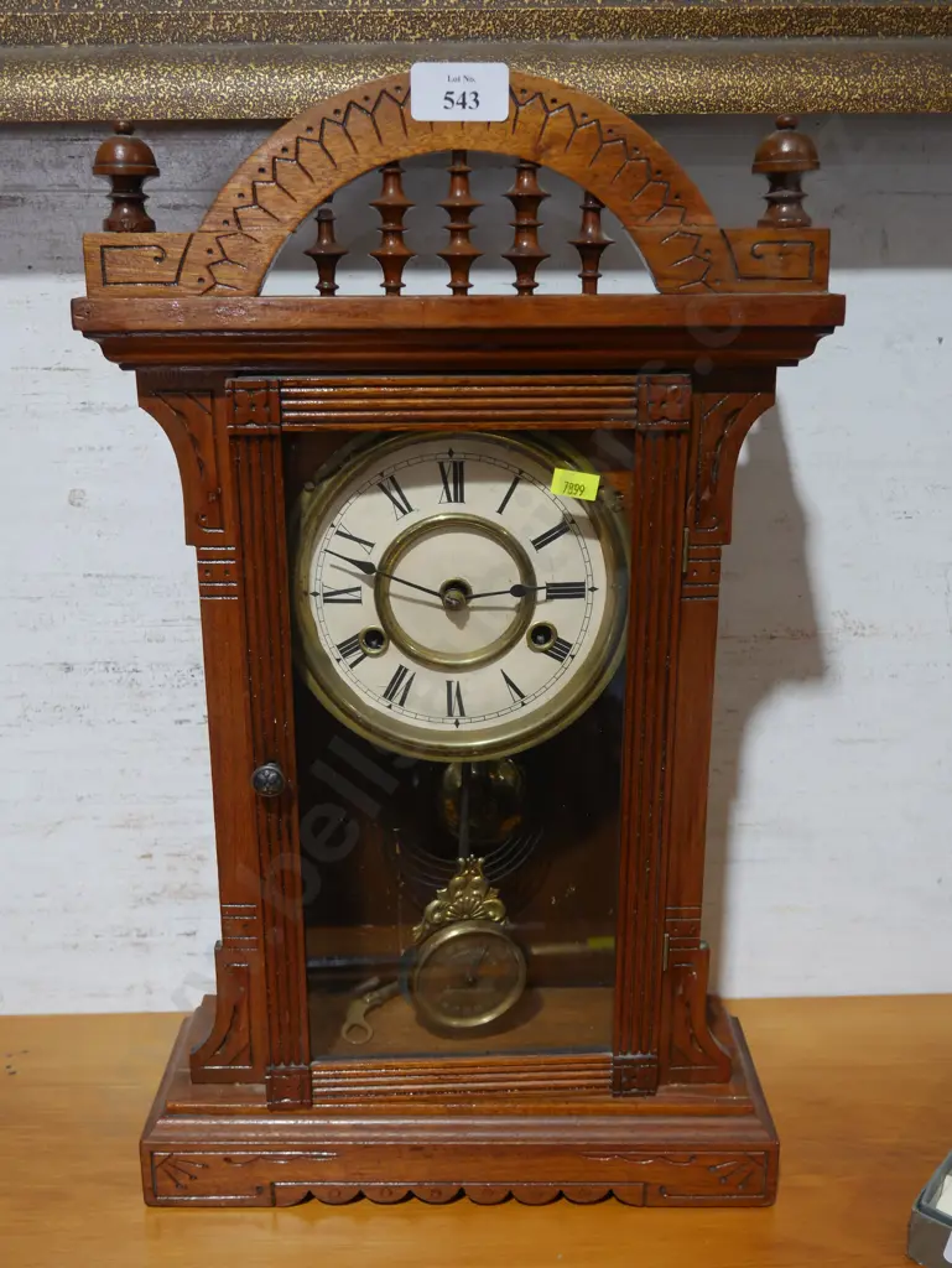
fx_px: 1392
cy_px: 634
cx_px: 476
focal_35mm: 38
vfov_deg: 49.0
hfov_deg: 37.8
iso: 400
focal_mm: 19
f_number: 4.1
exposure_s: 1/60
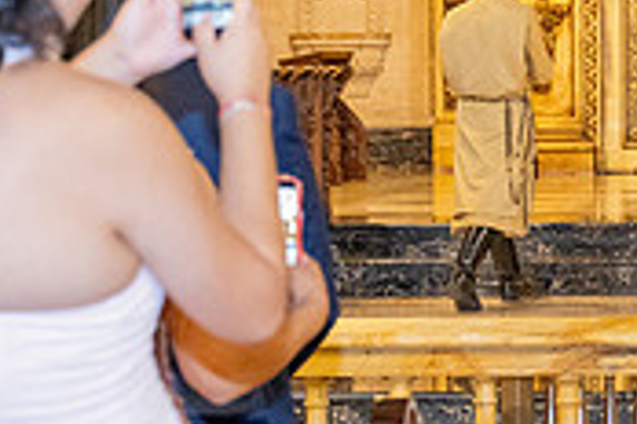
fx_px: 3061
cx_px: 926
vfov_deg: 7.9
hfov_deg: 11.4
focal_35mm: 173
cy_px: 46
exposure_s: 1/200
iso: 2000
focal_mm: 52
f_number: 3.5
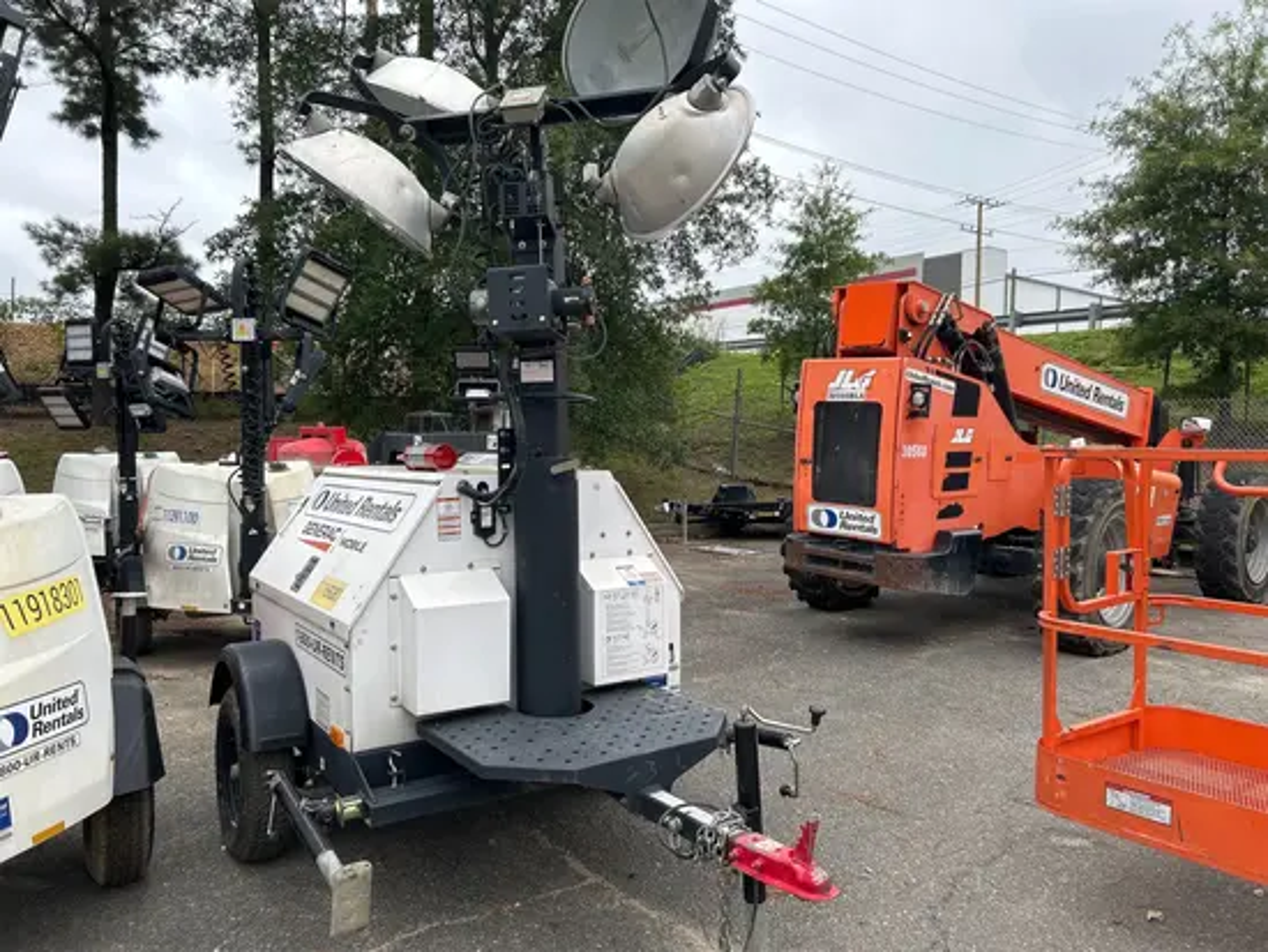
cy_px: 476
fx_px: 953
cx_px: 634
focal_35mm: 26
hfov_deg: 67.3
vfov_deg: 53.1
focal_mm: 5.7
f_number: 1.5
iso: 50
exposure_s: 1/965
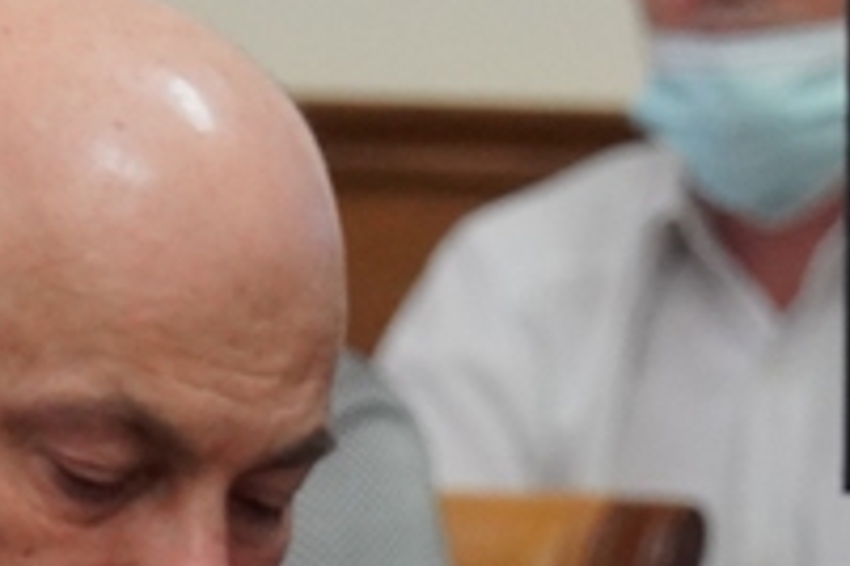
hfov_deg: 3.5
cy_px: 659
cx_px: -706
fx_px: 13670
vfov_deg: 2.4
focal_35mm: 579
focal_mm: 86
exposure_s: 1/160
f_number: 5
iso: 2500
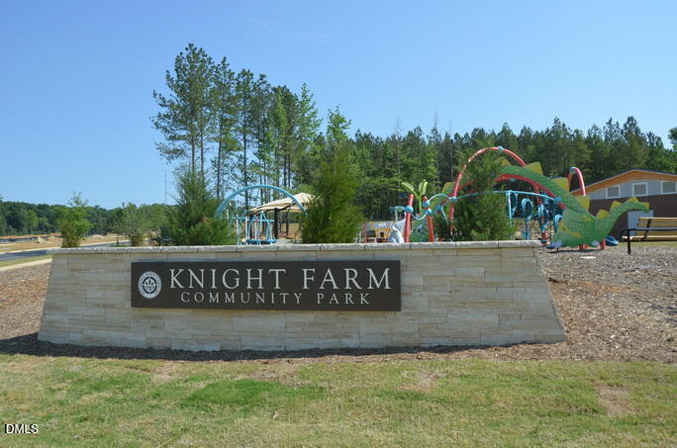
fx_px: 563
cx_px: 338
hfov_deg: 62.0
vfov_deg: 43.4
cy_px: 224
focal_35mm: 30
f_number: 8
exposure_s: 1/250
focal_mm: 20
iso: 110
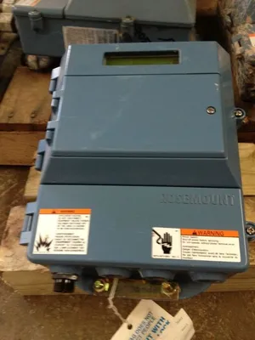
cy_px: 170
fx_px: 344
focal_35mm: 35
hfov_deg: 40.7
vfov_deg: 52.6
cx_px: 128
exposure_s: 1/20
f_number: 2.4
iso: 200
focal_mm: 4.28
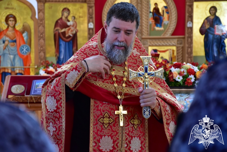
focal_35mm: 120
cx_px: 114
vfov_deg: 11.4
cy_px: 76
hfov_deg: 17.1
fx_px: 757
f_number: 5.3
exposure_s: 1/80
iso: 1600
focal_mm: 80
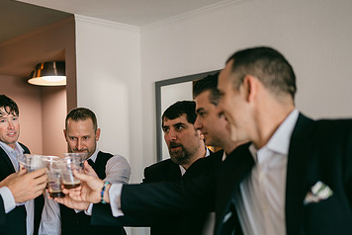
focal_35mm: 57
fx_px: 558
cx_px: 91
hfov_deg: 34.3
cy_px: 175
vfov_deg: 23.6
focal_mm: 35
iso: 400
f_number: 1.2
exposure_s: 1/160
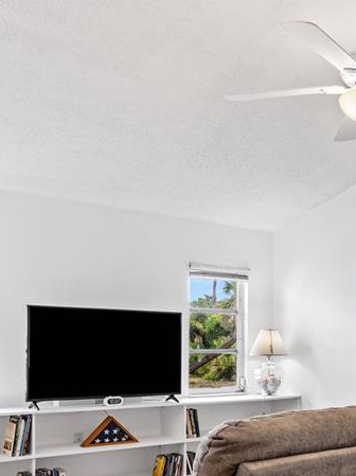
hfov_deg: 29.5
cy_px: 343
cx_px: 351
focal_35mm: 46
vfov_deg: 40.4
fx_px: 632
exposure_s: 1/1.67
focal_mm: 21
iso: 320
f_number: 10
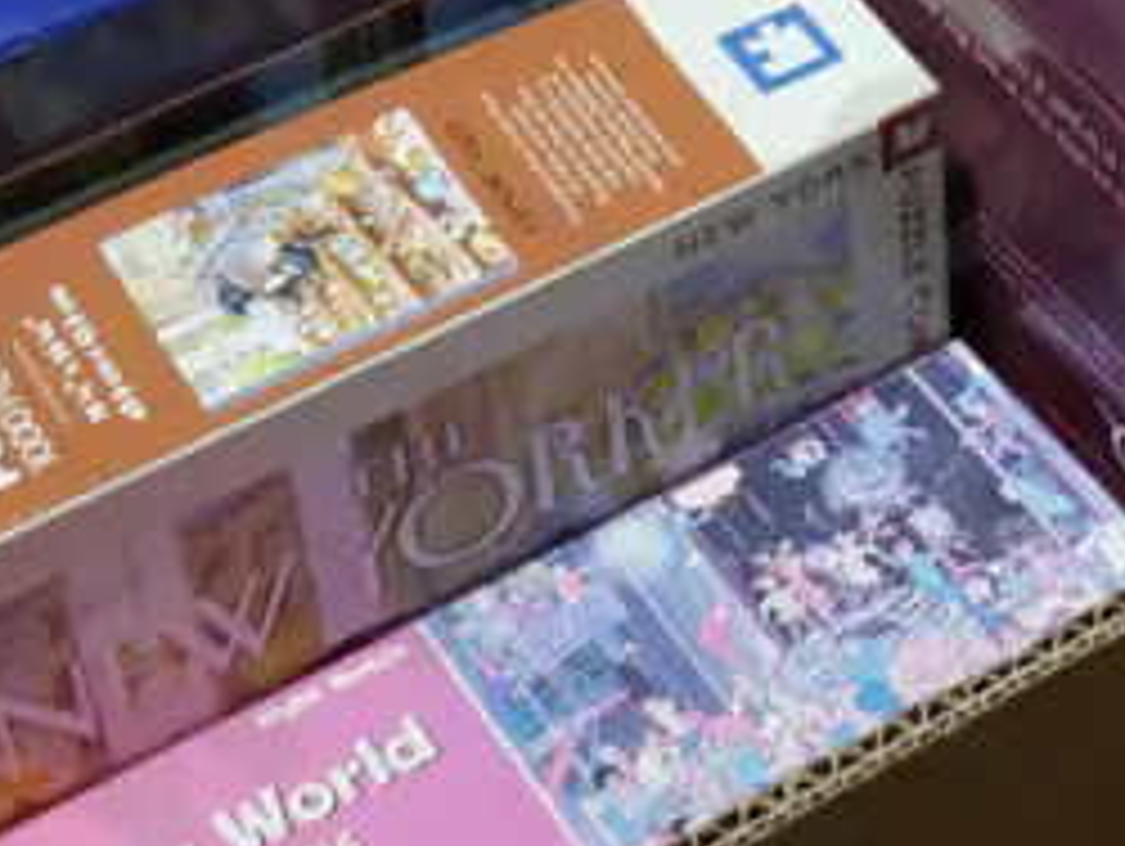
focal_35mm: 123
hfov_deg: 15.0
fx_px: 4001
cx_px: 1634
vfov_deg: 11.6
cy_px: -367
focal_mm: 15
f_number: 3.6
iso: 200
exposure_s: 1/80
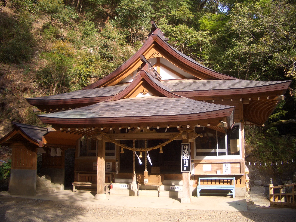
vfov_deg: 40.7
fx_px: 299
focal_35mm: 35
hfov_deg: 52.6
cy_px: 111
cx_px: 148
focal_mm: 5.8
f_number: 2.6
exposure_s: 1/250
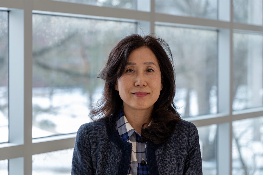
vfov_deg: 15.5
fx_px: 643
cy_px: 88
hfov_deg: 23.1
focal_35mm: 88
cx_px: 132
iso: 250
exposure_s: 1/100
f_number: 4
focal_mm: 88
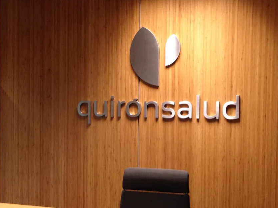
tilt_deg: -4.3
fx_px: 602
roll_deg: -0.1
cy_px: 128
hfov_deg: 25.7
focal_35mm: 75
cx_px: 74
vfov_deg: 19.6
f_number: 2.4
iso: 100
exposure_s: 1/20
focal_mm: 4.12
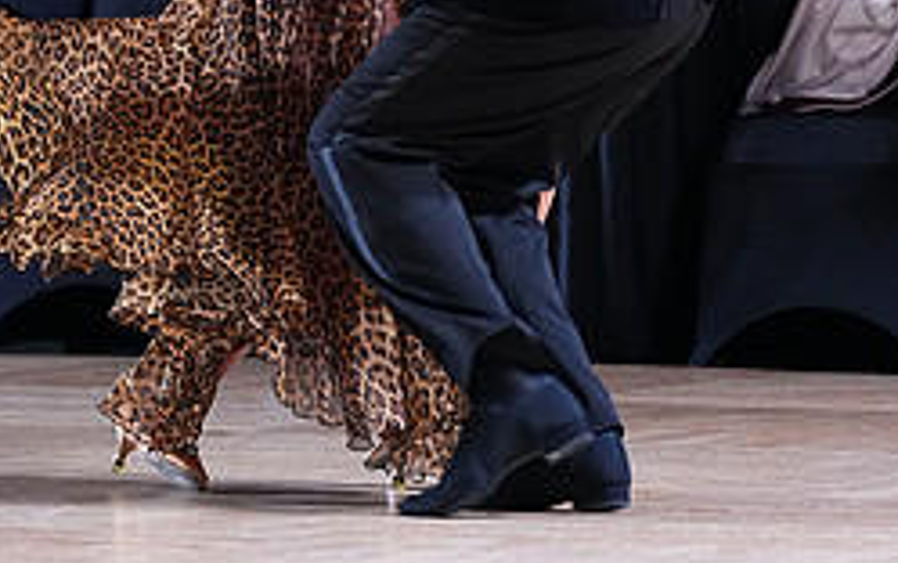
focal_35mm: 475
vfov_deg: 2.8
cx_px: 435
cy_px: -263
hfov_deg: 4.4
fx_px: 11633
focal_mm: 200
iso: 3200
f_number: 4
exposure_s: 1/400
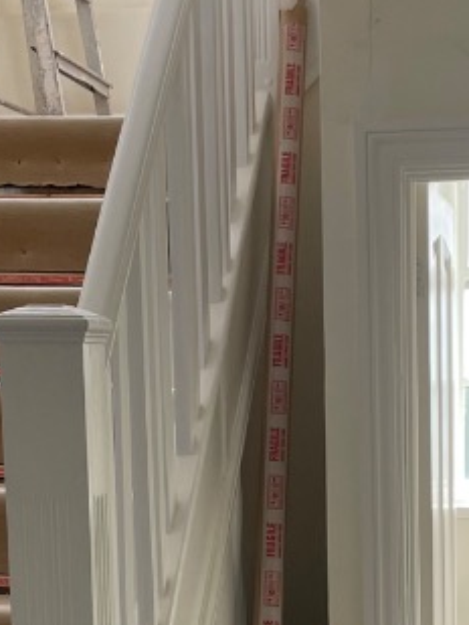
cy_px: 672
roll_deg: +1.6
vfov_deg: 18.7
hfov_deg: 14.5
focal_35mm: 101
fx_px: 1823
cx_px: 396
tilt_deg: -9.6
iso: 50
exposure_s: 1/121
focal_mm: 4.2
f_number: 1.6
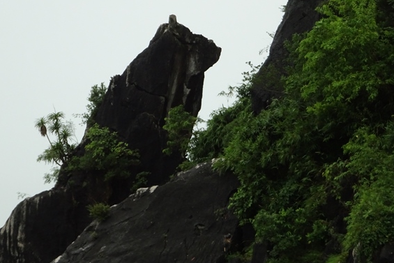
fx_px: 3372
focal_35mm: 308
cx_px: 165
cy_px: 92
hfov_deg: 6.7
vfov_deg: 4.5
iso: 400
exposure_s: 1/250
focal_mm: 40.86
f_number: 6.3
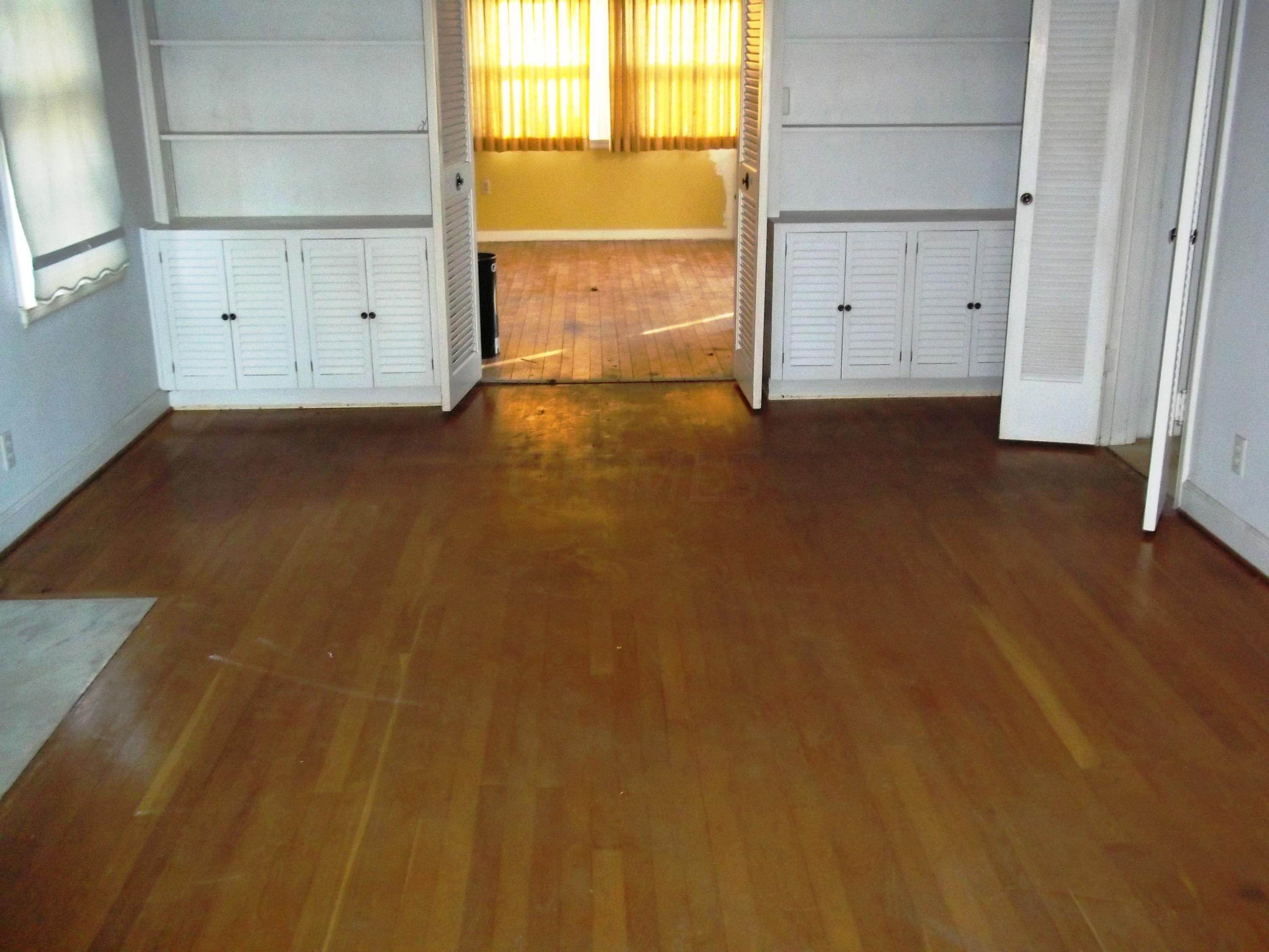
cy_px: 476
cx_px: 634
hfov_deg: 51.4
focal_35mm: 36
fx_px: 1320
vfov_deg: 39.7
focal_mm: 6.5
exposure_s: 1/30
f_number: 3.1
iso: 400
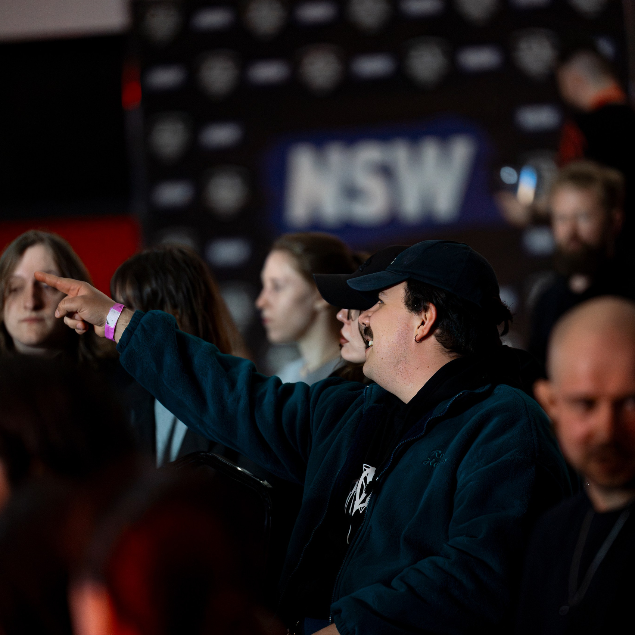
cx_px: 339
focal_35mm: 252
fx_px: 5230
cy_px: 318
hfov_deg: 6.9
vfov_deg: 6.9
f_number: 2.8
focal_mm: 197
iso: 3200
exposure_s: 1/400
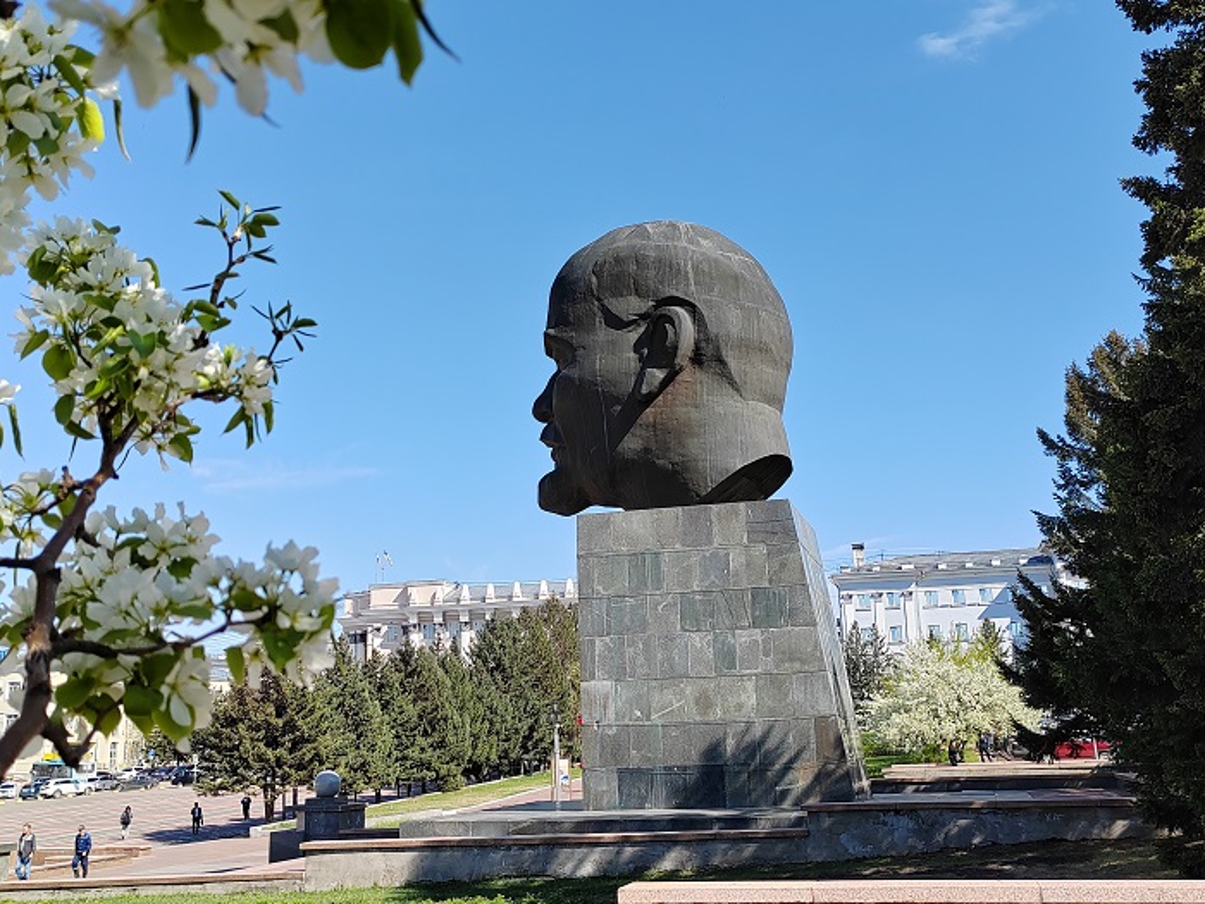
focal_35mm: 38
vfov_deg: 37.7
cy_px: 452
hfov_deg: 49.0
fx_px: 1323
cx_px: 602
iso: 100
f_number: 1.9
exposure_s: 1/1000
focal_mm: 5.52
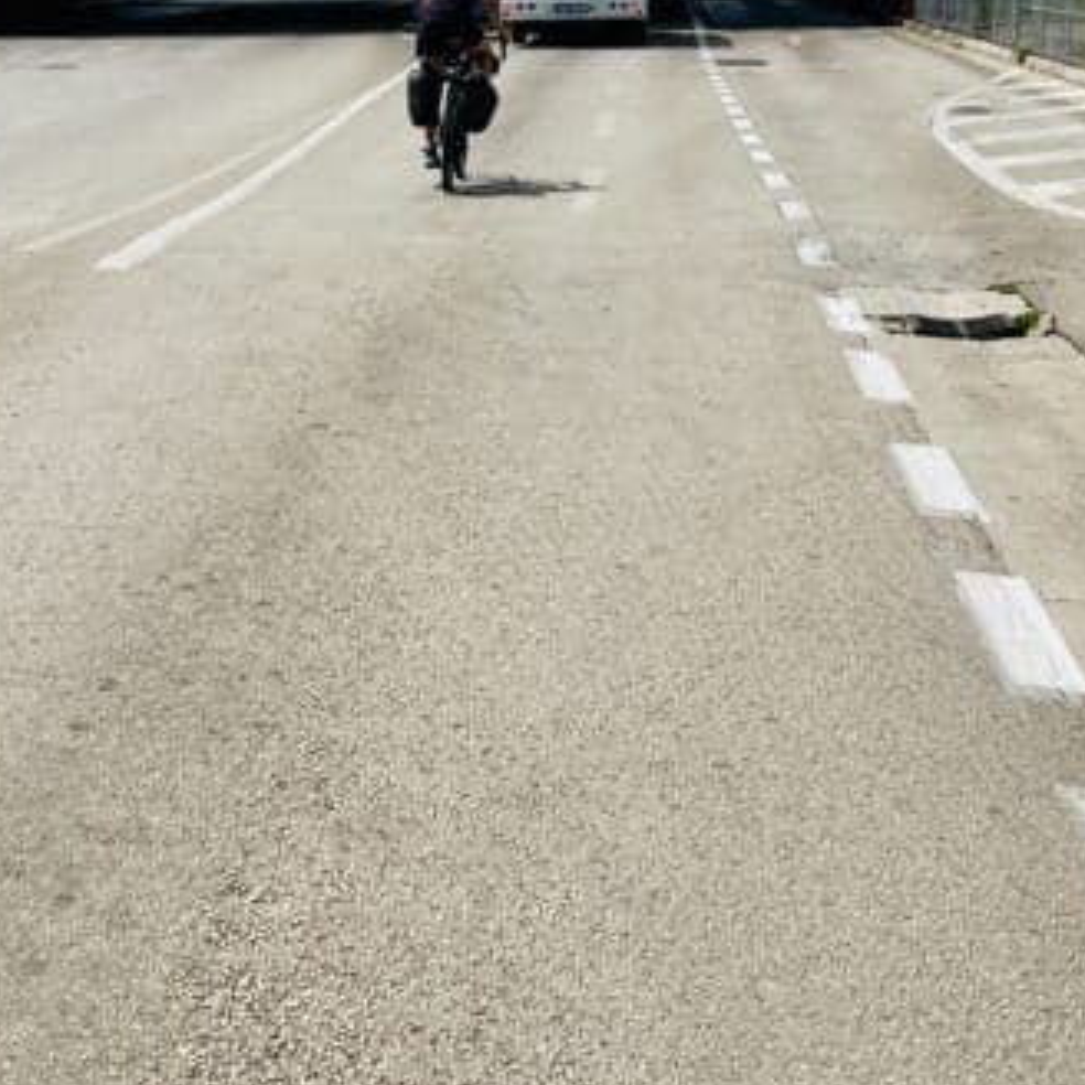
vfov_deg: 24.2
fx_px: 2482
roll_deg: +0.7
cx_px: 347
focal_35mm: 70
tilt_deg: -7.4
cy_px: 192
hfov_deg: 24.5
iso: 50
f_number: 1.6
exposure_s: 1/8403
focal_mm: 5.1
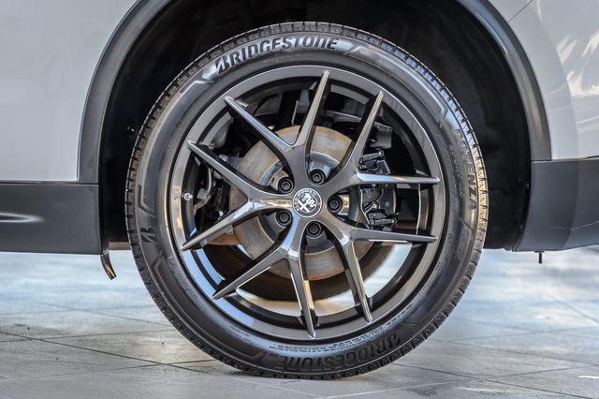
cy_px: 194
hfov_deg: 24.8
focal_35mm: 82
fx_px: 1364
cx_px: 305
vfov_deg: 16.6
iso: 400
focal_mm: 70
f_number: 4
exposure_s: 1/400
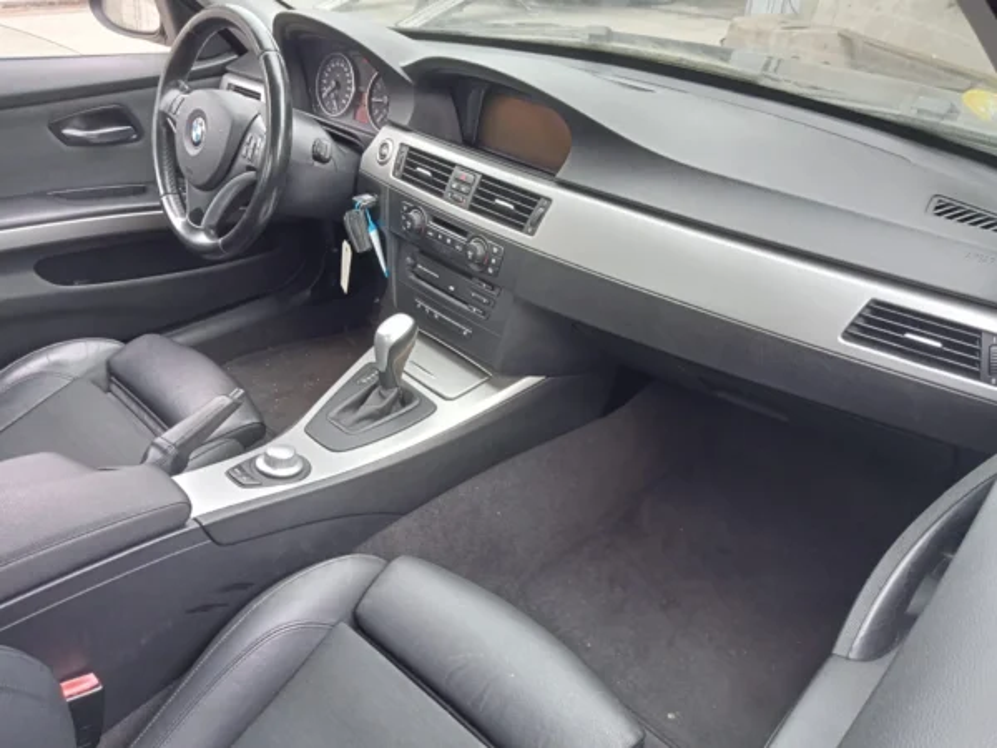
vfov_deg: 49.7
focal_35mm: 28
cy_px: 374
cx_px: 498
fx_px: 806
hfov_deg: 63.4
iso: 148
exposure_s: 1/50
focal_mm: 3.46
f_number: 2.2
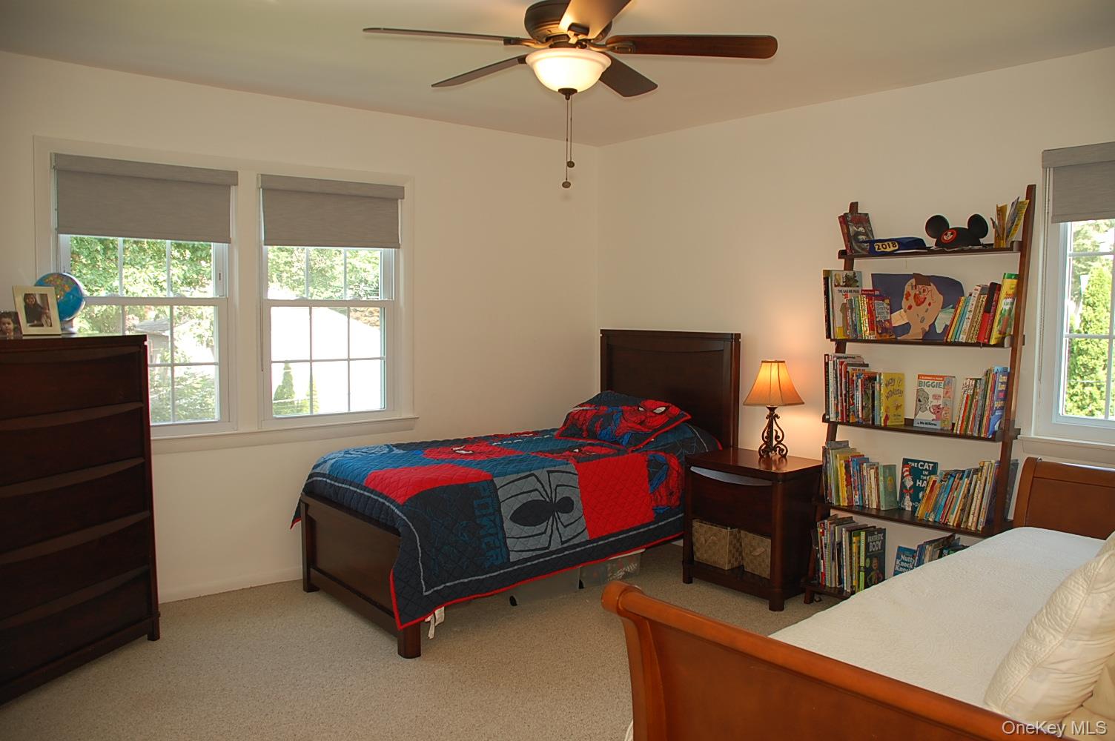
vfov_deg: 47.8
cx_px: 558
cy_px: 370
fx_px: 836
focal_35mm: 27
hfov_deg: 67.4
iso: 200
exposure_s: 1/60
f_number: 3.5
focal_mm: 18
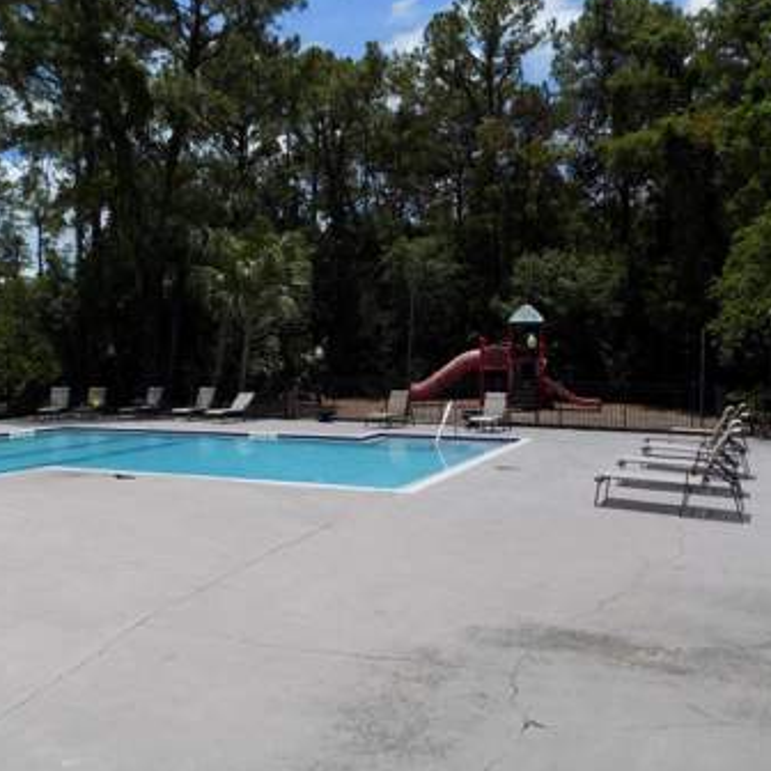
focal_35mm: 29
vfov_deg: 55.6
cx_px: 392
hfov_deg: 55.6
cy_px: 381
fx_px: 731
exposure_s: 1/1500
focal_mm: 4
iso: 80
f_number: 3.1
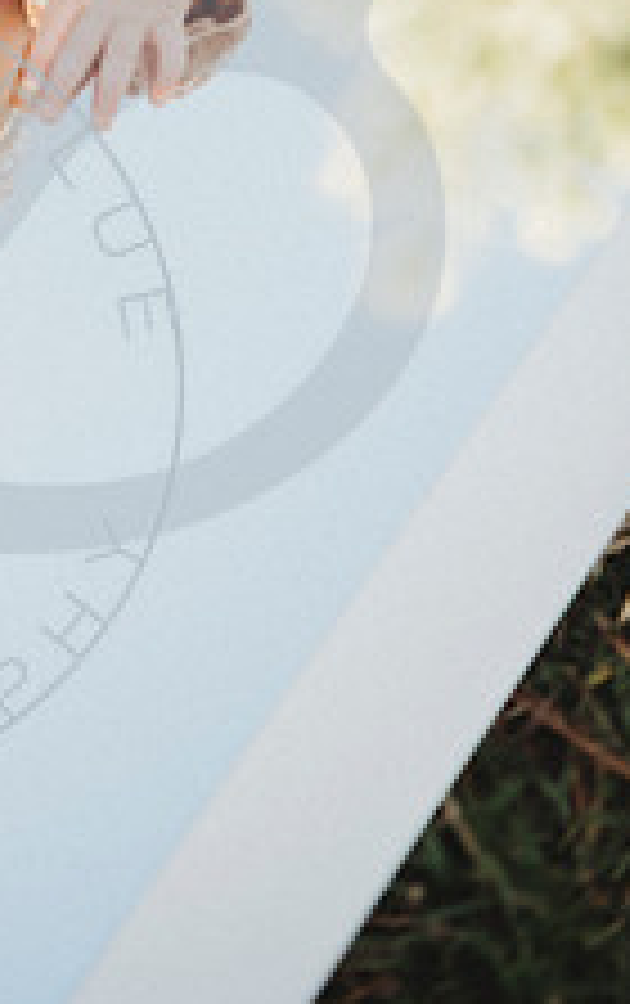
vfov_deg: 25.4
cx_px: -32
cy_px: 45
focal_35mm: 78
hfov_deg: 16.4
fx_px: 2136
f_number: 2.8
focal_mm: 38
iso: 200
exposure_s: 1/400
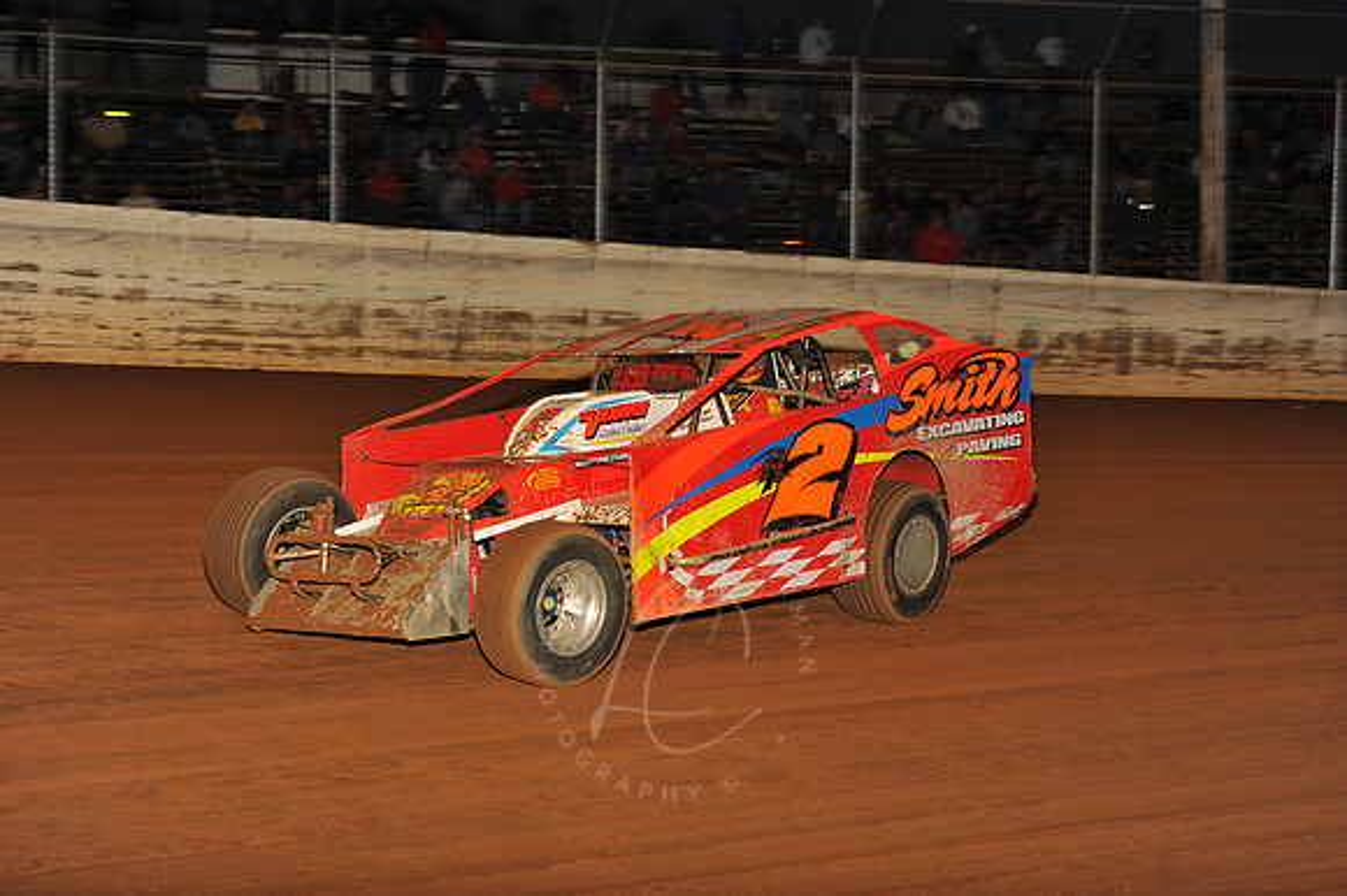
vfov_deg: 19.4
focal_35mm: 70
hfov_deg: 28.9
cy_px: 448
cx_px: 674
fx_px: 2618
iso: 500
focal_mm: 70
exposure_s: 1/320
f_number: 7.1
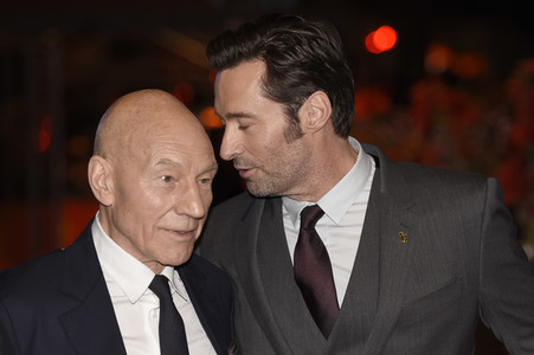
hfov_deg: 11.8
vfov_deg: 7.9
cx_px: 267
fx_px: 2579
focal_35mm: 174
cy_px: 178
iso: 400
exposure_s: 1/500
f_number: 3.2
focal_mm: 116
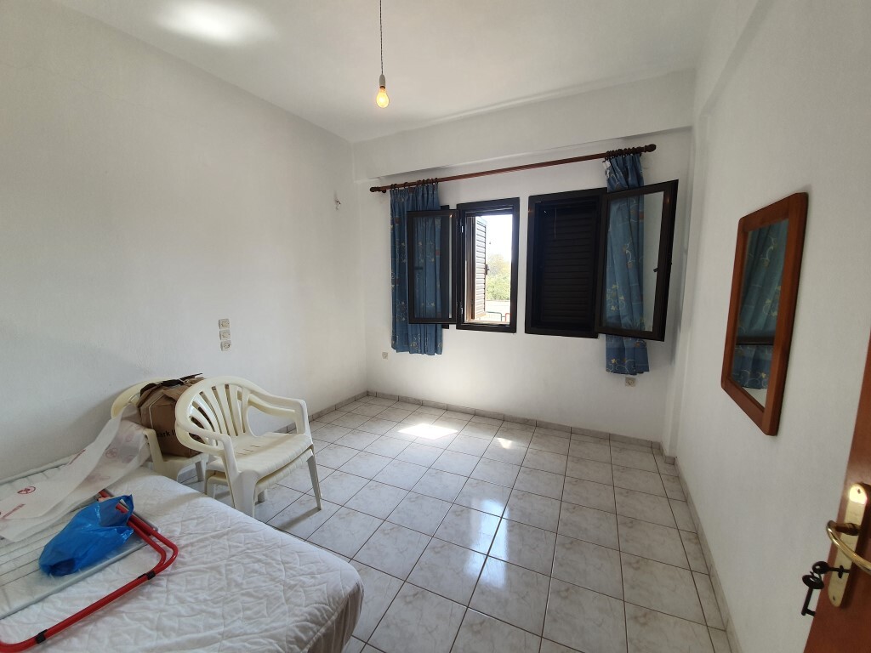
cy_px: 326
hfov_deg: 106.2
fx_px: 327
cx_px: 436
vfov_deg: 89.9
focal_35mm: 13
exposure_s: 1/100
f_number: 2.2
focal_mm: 1.8
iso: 50
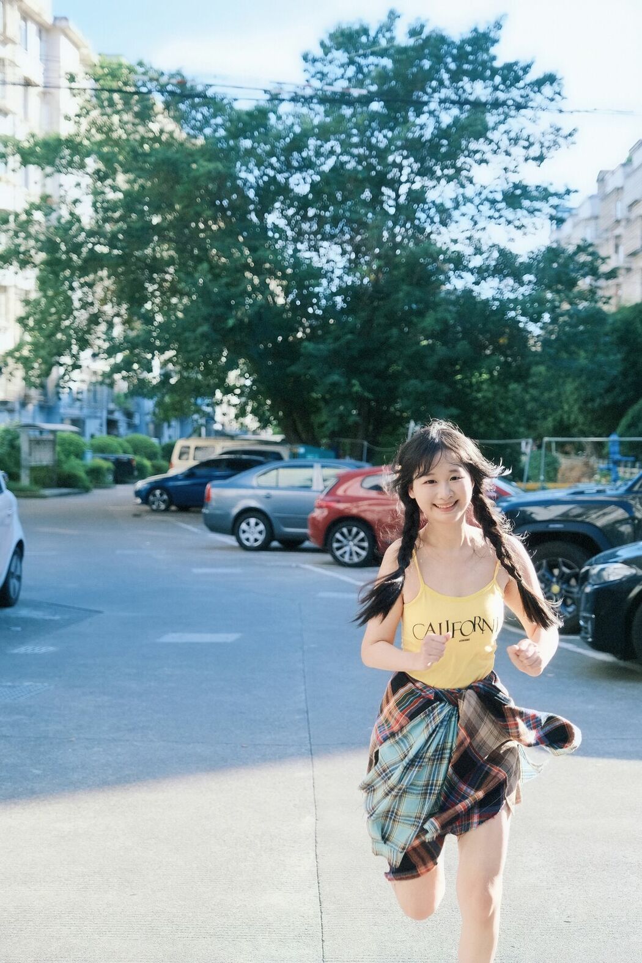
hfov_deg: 24.2
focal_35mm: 56
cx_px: 321
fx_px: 1498
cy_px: 482
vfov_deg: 35.6
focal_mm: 37.6
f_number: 2.8
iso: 400
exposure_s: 1/500
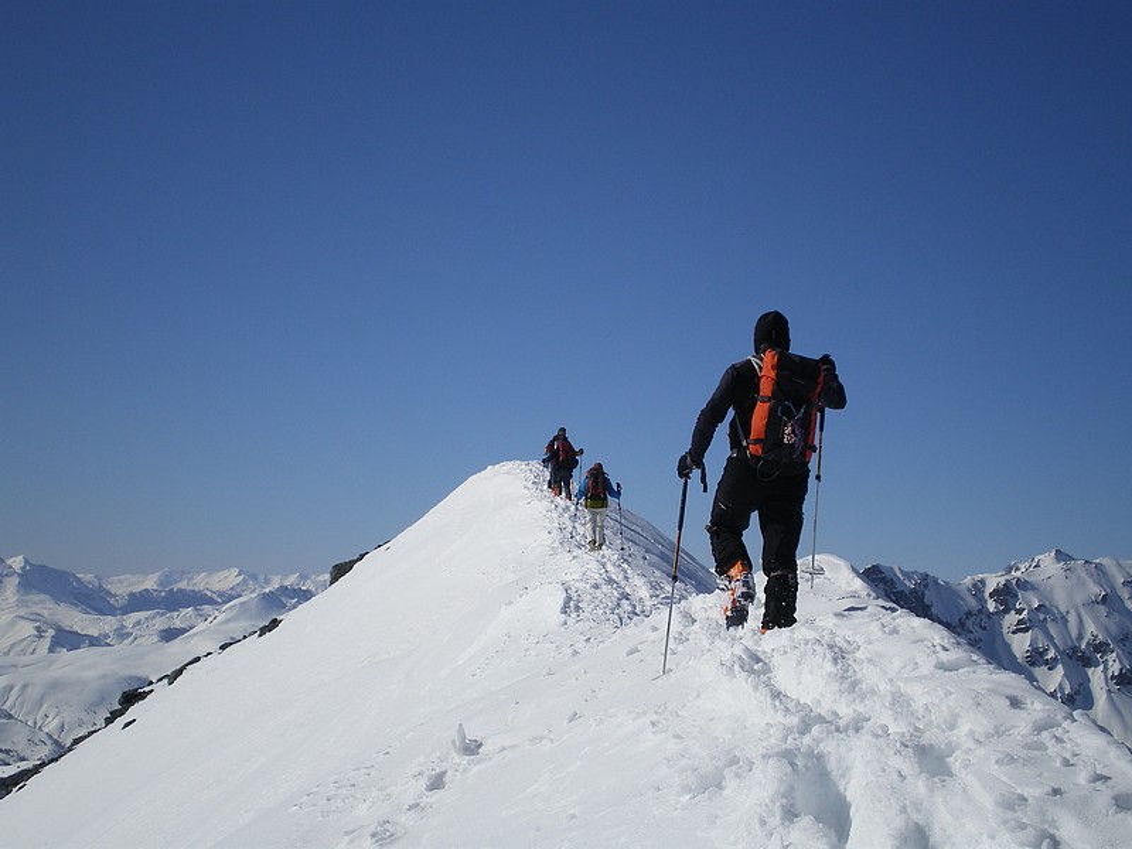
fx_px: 1831
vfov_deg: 26.1
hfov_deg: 34.3
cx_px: 566
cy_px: 424
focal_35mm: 56
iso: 64
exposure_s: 1/800
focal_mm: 9.3
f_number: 5.6
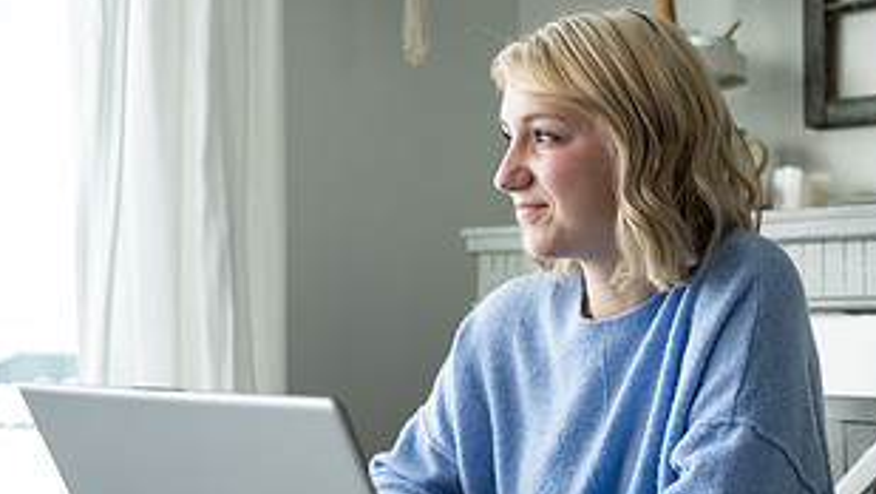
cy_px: 254
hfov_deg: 36.4
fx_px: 1301
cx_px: 652
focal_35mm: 56
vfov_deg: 21.5
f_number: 2.8
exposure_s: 1/320
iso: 125
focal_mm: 28.5
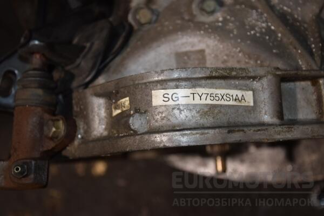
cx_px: 162
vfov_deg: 18.9
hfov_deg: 28.1
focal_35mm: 72
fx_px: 648
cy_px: 108
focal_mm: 48
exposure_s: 1/80
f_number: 4.8
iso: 800
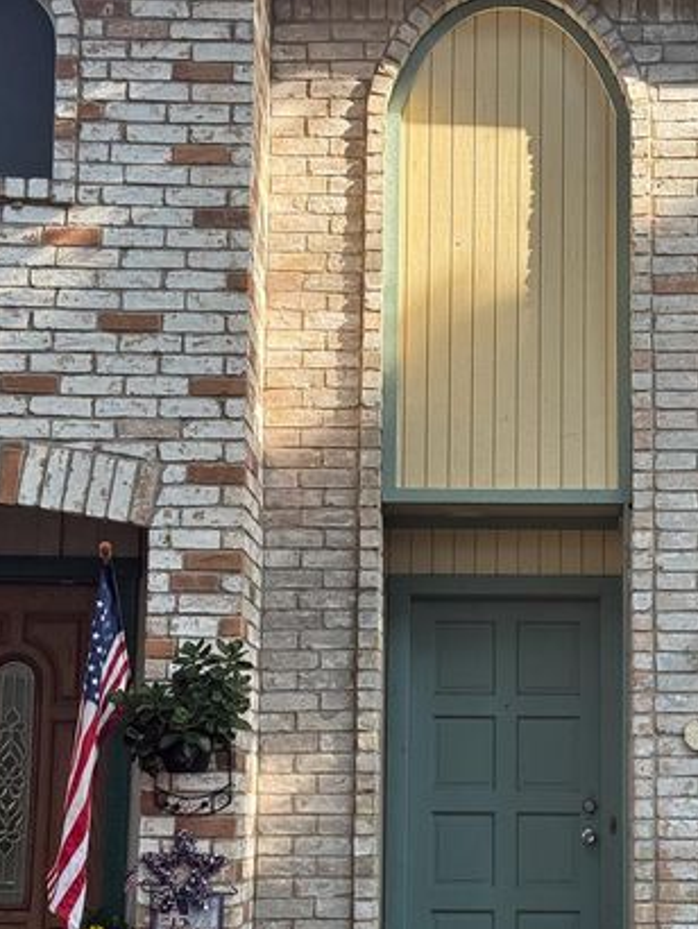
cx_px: 512
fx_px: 2095
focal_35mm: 78
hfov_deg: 18.8
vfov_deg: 25.0
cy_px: 536
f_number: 1.78
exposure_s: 1/366
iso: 80
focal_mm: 6.76
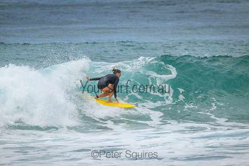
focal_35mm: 800
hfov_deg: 2.6
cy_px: 83
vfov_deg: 1.7
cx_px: 124
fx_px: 5534
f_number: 11
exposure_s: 1/3200
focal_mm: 800
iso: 1000
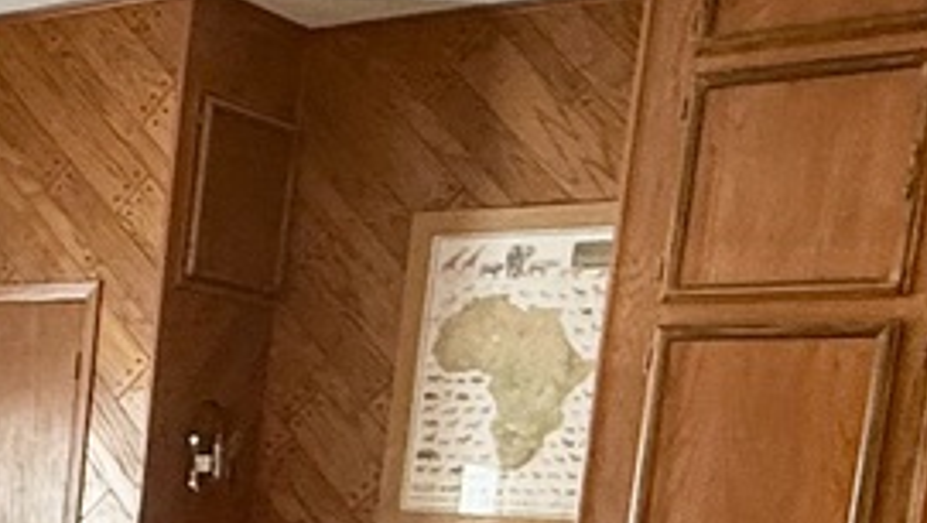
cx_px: -376
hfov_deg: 22.5
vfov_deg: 13.9
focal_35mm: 81
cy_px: 814
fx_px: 1993
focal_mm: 2.22
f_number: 2.2
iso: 250
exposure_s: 1/60
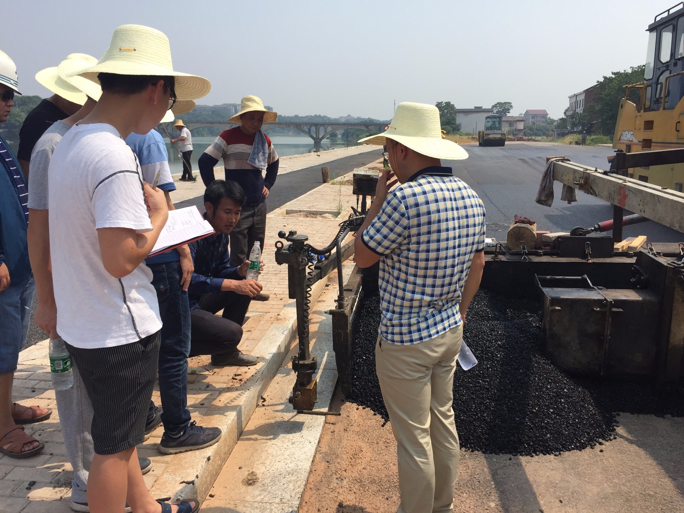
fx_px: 573
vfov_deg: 48.2
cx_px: 342
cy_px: 256
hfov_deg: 61.7
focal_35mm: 29
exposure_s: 1/2198
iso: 32
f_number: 2.2
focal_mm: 4.15
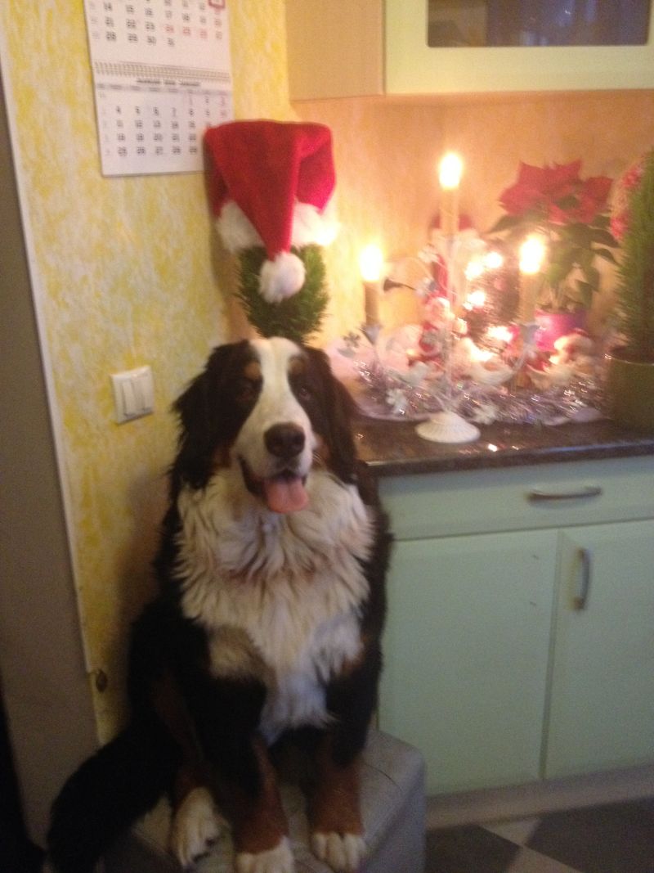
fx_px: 882
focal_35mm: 35
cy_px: 436
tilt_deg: -16.2
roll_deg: +3.7
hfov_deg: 40.7
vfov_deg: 52.6
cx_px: 327
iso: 400
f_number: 2.4
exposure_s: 1/15
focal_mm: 4.28
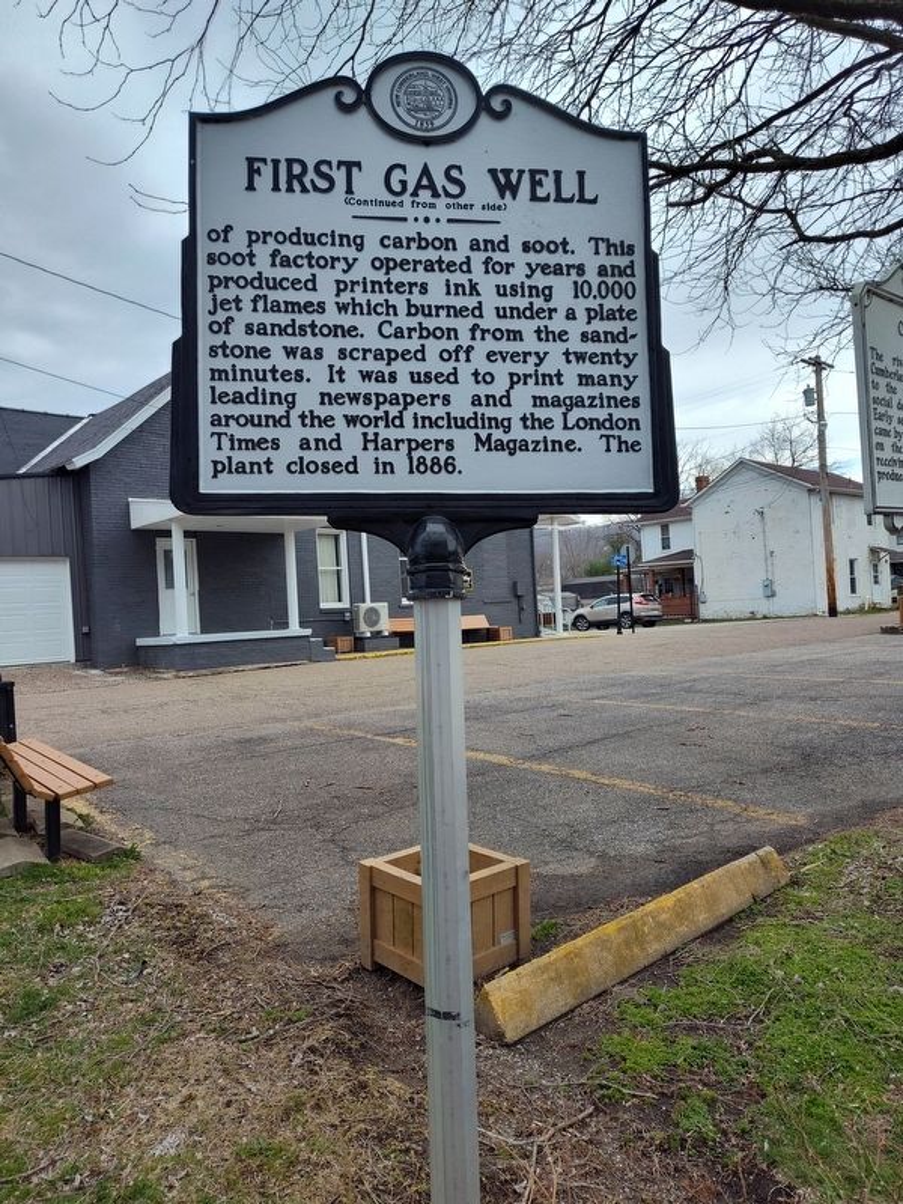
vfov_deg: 73.9
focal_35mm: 23
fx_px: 800
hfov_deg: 58.9
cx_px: 452
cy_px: 602
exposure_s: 1/612
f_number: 1.8
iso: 100
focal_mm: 5.56
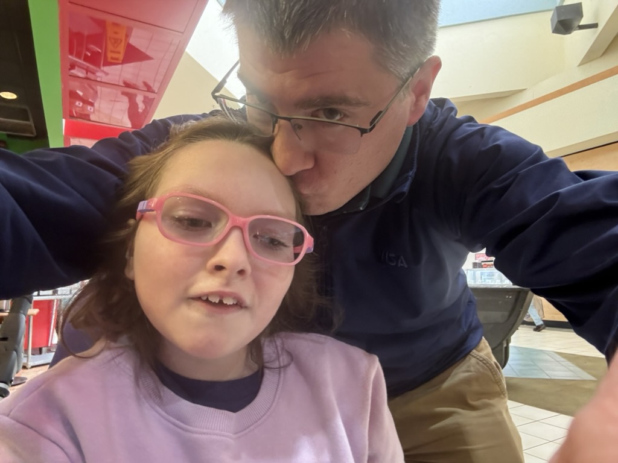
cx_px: 309
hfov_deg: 73.9
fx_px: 411
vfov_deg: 58.9
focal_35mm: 23
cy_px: 232
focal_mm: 2.69
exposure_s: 1/40
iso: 320
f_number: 1.9
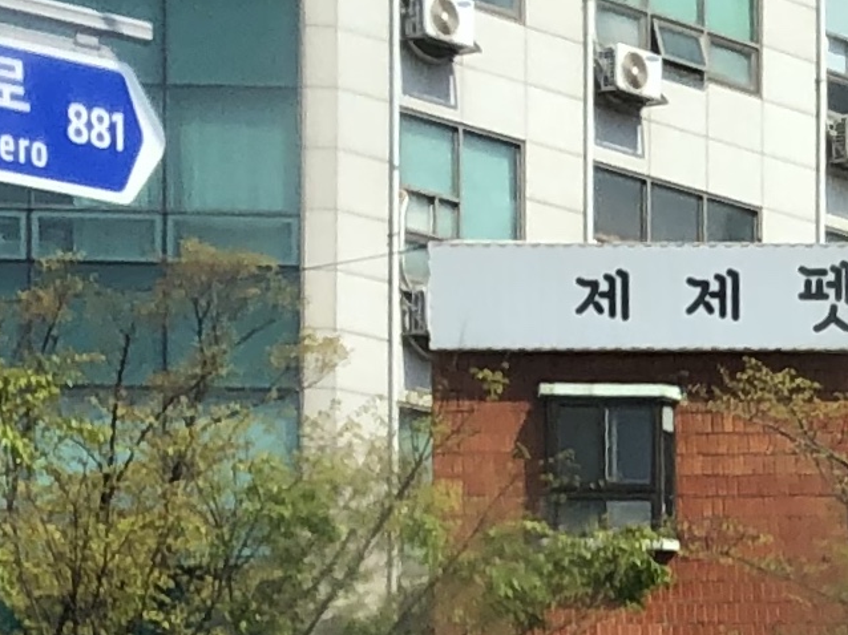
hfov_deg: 24.0
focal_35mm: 79
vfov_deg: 17.4
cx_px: 763
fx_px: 1935
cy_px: 846
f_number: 1.8
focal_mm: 3.99
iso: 20
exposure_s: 1/1333
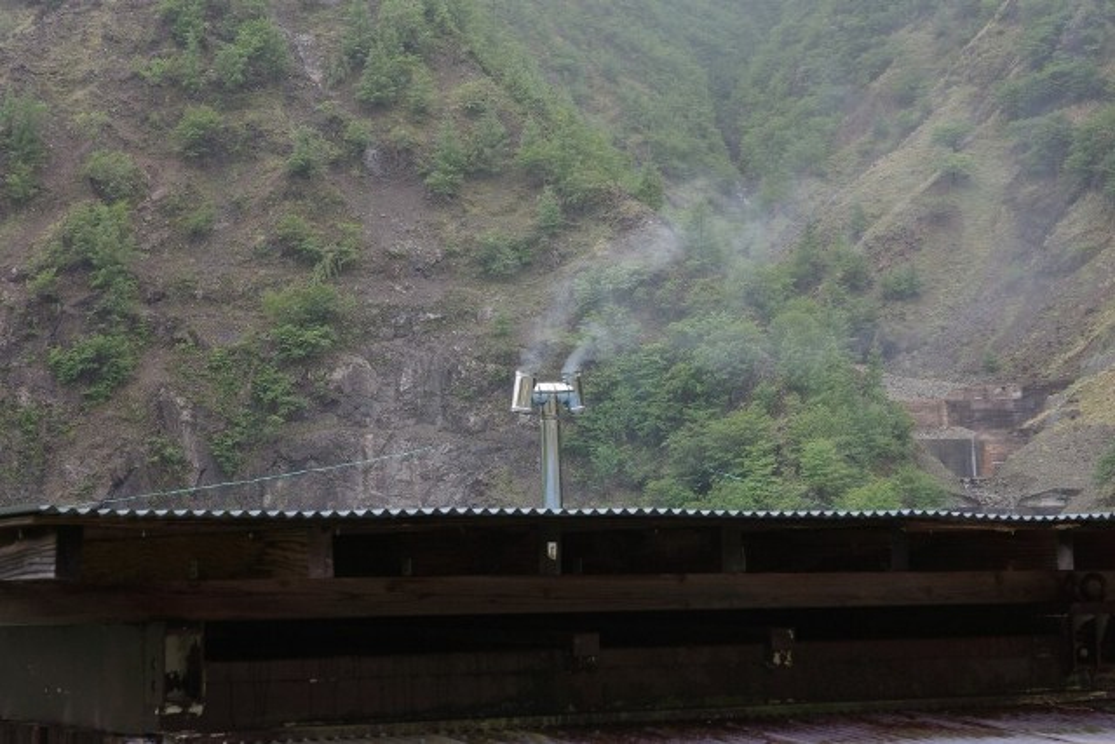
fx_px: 2199
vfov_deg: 19.2
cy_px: 372
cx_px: 558
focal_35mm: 71
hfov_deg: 28.4
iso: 200
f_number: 6.3
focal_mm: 26
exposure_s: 1/160
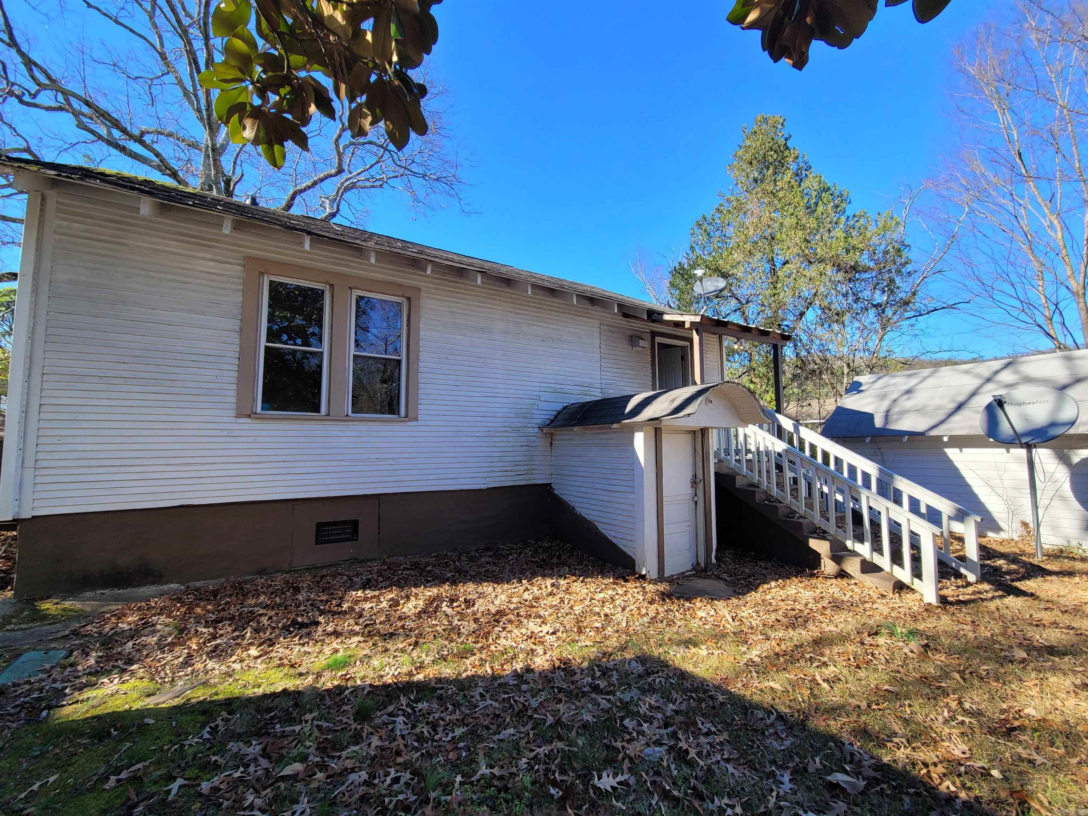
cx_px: 544
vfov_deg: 89.9
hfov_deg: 106.2
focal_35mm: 13
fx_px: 409
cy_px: 408
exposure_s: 1/486
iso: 50
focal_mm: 2.2
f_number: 2.2
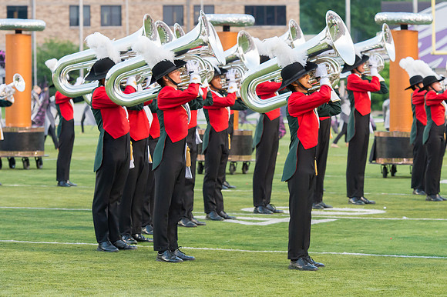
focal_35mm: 158
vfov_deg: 8.7
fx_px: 1966
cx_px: 294
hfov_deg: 13.0
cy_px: 139
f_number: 5
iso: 3200
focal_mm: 112
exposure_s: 1/640
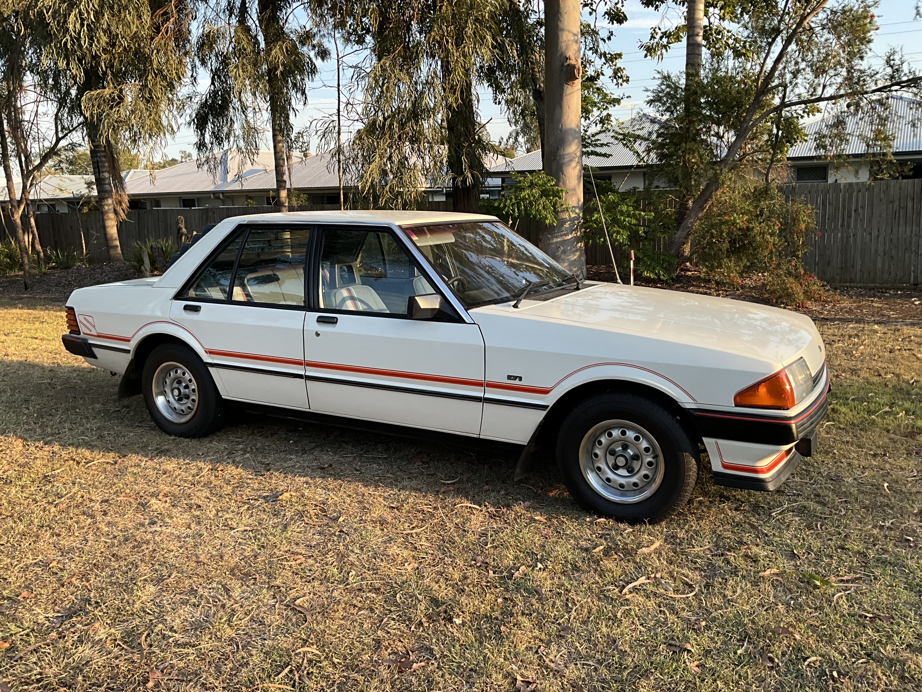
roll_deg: +1.1
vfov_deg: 48.2
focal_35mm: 29
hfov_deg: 61.7
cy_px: 346
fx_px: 772
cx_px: 461
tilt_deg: -10.3
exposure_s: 1/295
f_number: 1.8
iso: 25
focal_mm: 3
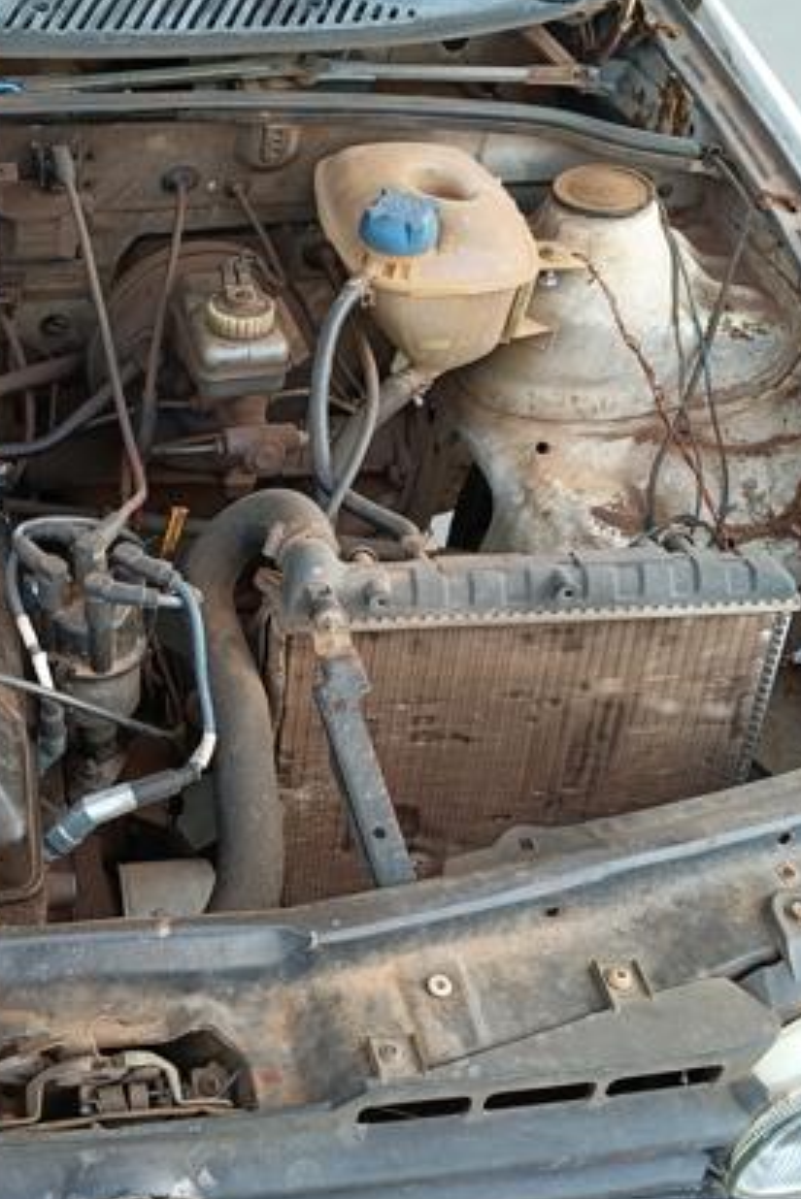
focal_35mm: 42
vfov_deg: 46.4
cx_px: 50
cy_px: 582
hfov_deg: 30.2
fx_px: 1400
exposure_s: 1/120
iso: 163
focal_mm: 4.81
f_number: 1.8
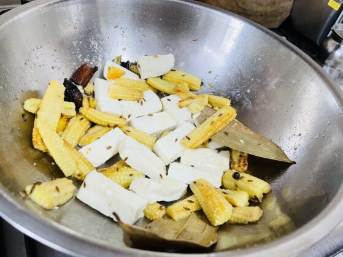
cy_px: 130
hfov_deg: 65.3
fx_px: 267
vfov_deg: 51.3
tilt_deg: -43.9
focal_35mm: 27
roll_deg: -14.4
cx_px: 168
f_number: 1.6
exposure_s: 1/50
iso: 160
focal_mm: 4.2
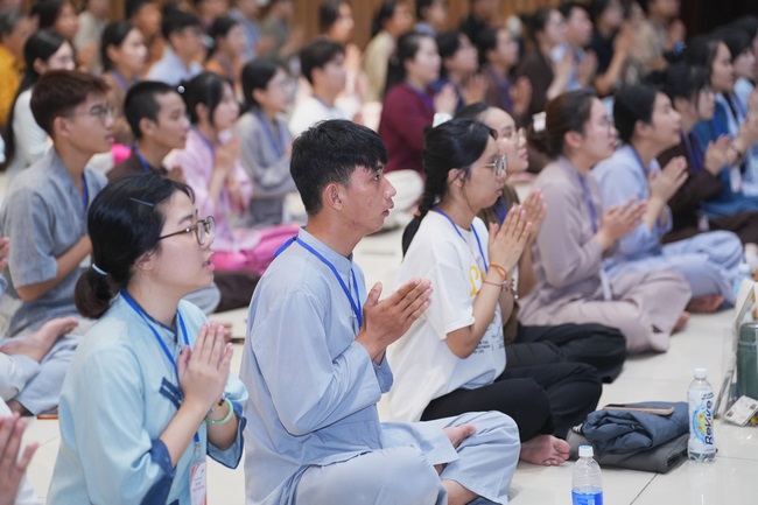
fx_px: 2084
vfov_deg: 13.8
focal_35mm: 99
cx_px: 379
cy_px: 252
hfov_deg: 20.6
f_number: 2.8
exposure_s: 1/200
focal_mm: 99
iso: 2000
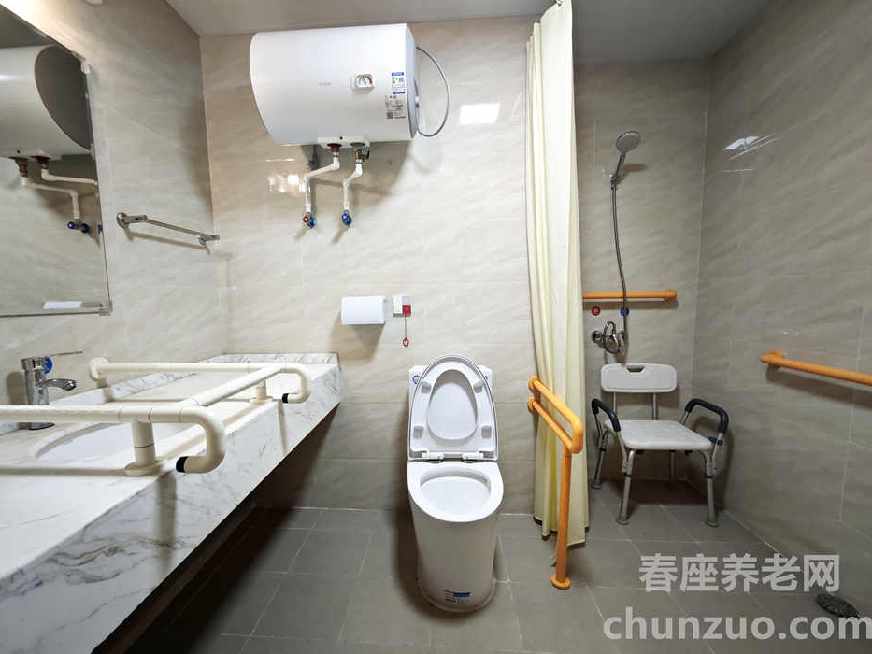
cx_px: 419
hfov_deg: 98.1
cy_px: 340
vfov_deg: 81.7
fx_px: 378
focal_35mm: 15
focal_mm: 2.16
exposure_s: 1/33.3
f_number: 2.2
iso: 1250
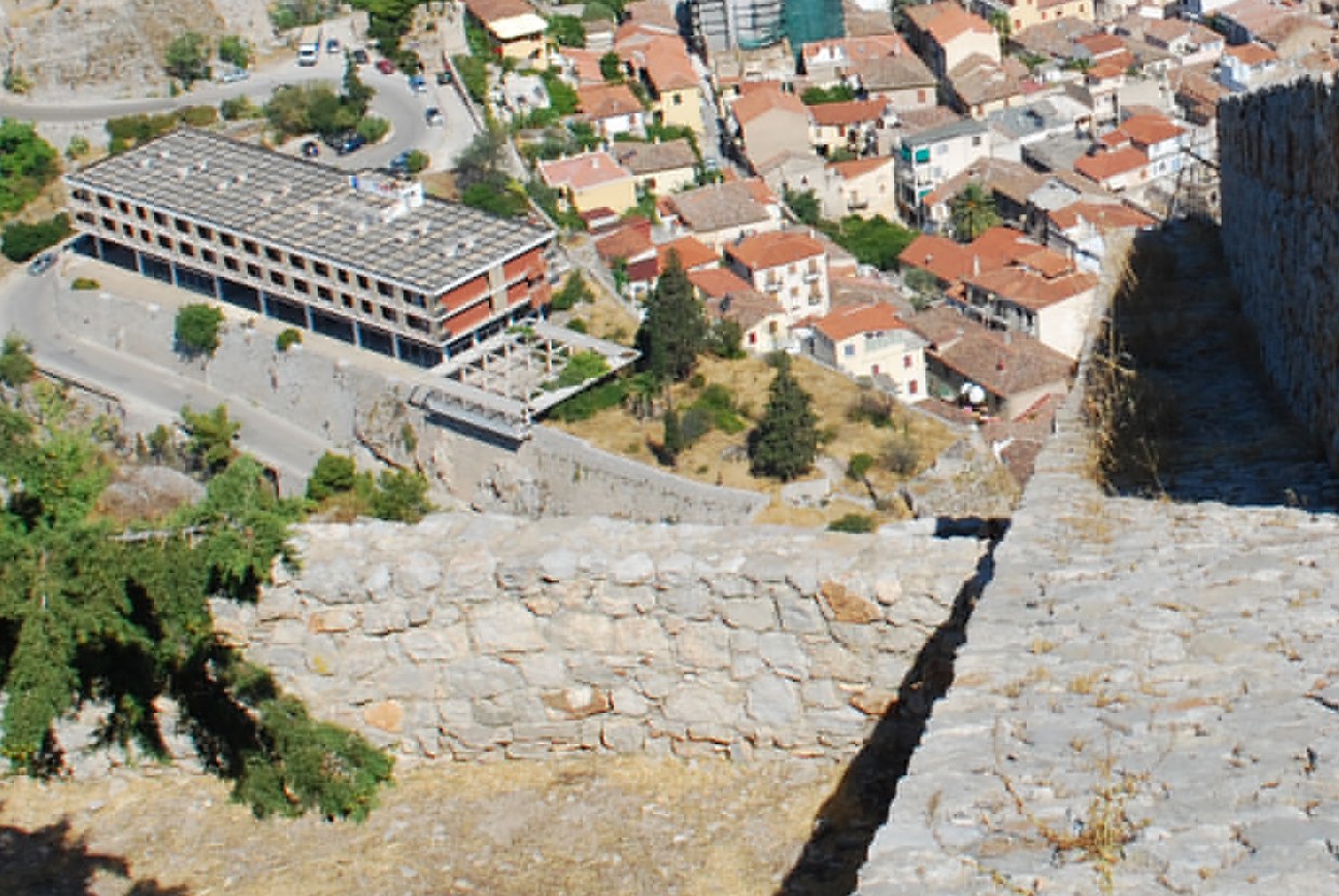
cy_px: 89
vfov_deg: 17.7
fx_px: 2830
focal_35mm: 76
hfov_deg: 26.0
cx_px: 1128
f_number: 8
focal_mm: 18
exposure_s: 1/250
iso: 100
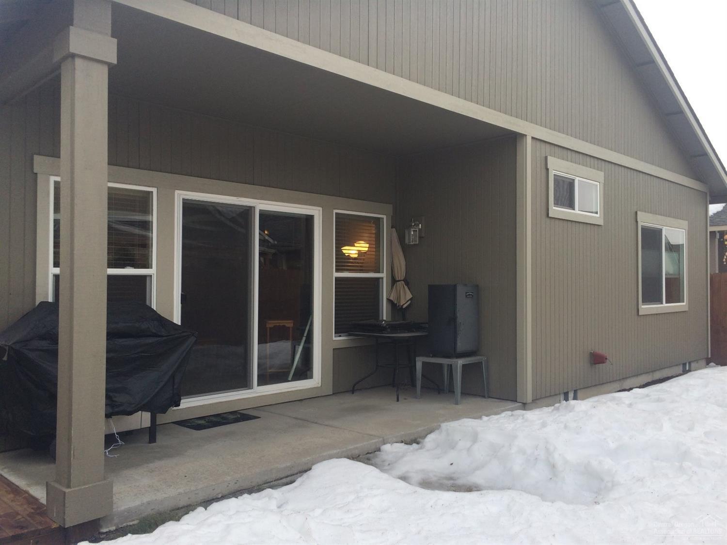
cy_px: 272
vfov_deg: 48.2
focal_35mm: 29
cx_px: 364
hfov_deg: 61.7
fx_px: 609
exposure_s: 1/436
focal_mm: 4.15
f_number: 2.2
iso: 32
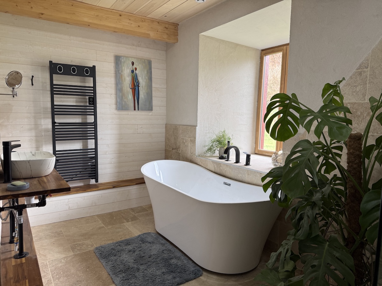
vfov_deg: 56.8
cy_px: 143
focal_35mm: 24
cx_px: 191
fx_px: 265
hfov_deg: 71.6
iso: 125
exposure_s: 1/100
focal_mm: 6.76
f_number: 1.78
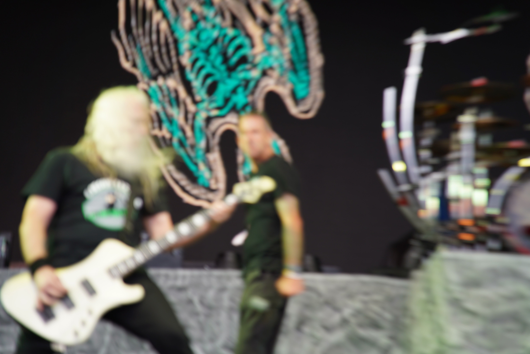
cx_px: 265
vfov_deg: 15.7
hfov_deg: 23.4
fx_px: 1281
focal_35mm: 87
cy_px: 177
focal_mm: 87
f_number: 4
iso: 100
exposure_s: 1/30
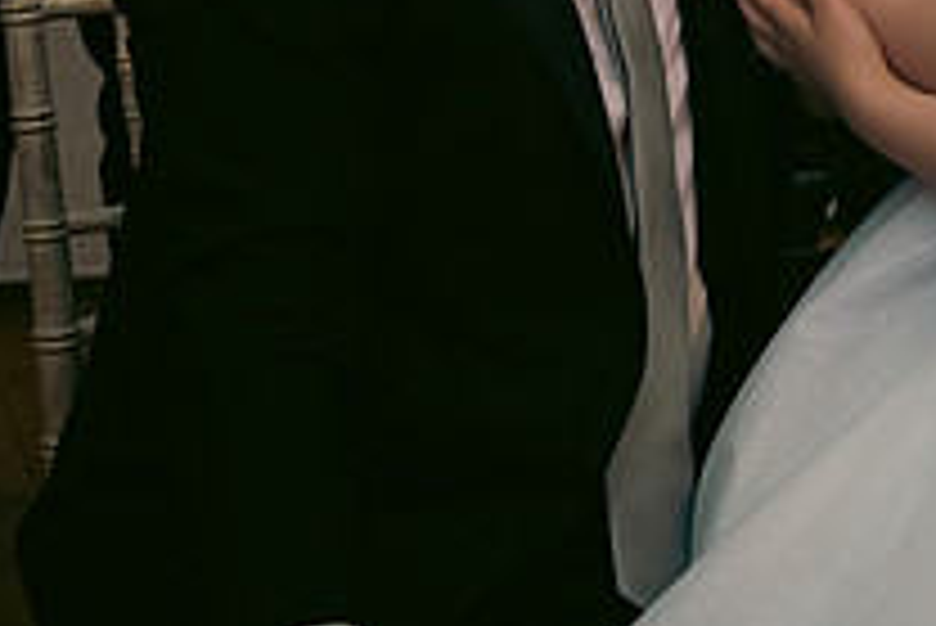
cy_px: -236
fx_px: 3772
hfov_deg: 13.8
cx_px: 1112
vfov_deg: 9.3
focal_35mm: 145
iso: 800
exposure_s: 1/160
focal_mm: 52
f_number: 3.5
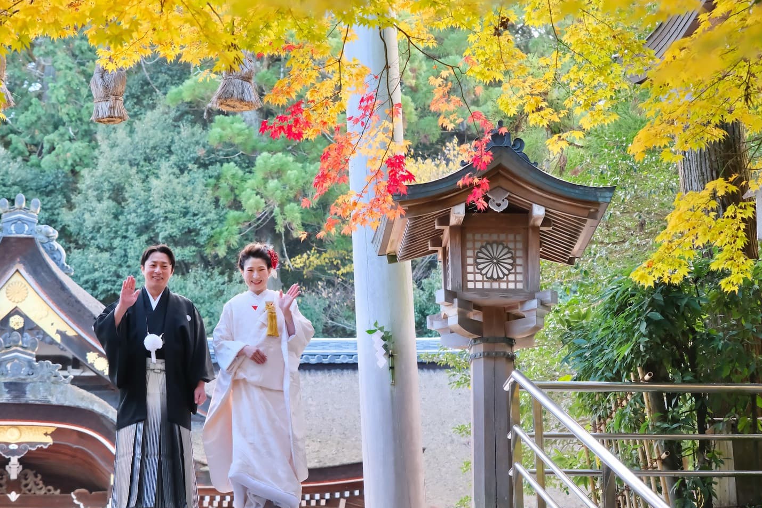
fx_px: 2561
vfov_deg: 11.3
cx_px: 384
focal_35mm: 121
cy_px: 256
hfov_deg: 16.9
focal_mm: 80
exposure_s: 1/80
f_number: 5.6
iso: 1600
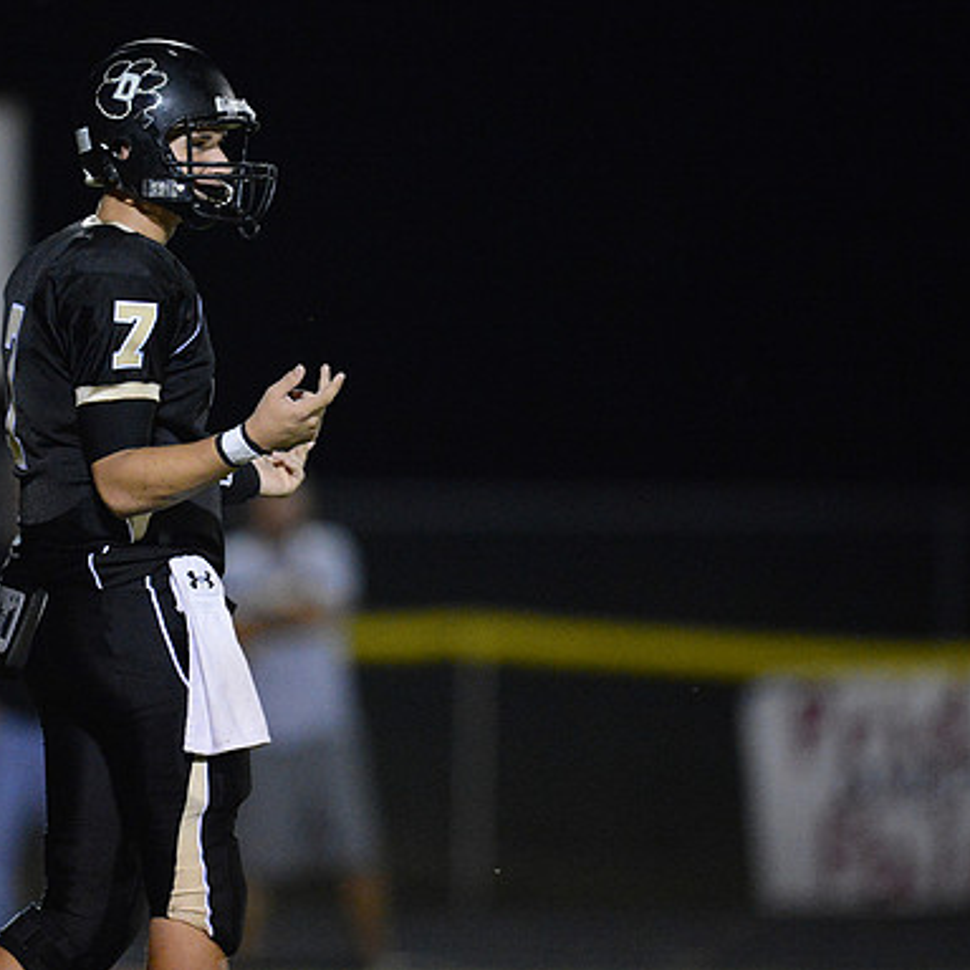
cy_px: 486
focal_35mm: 513
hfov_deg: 3.4
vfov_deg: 3.4
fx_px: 16264
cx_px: 316
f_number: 2.8
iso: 12800
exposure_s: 1/640
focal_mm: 400
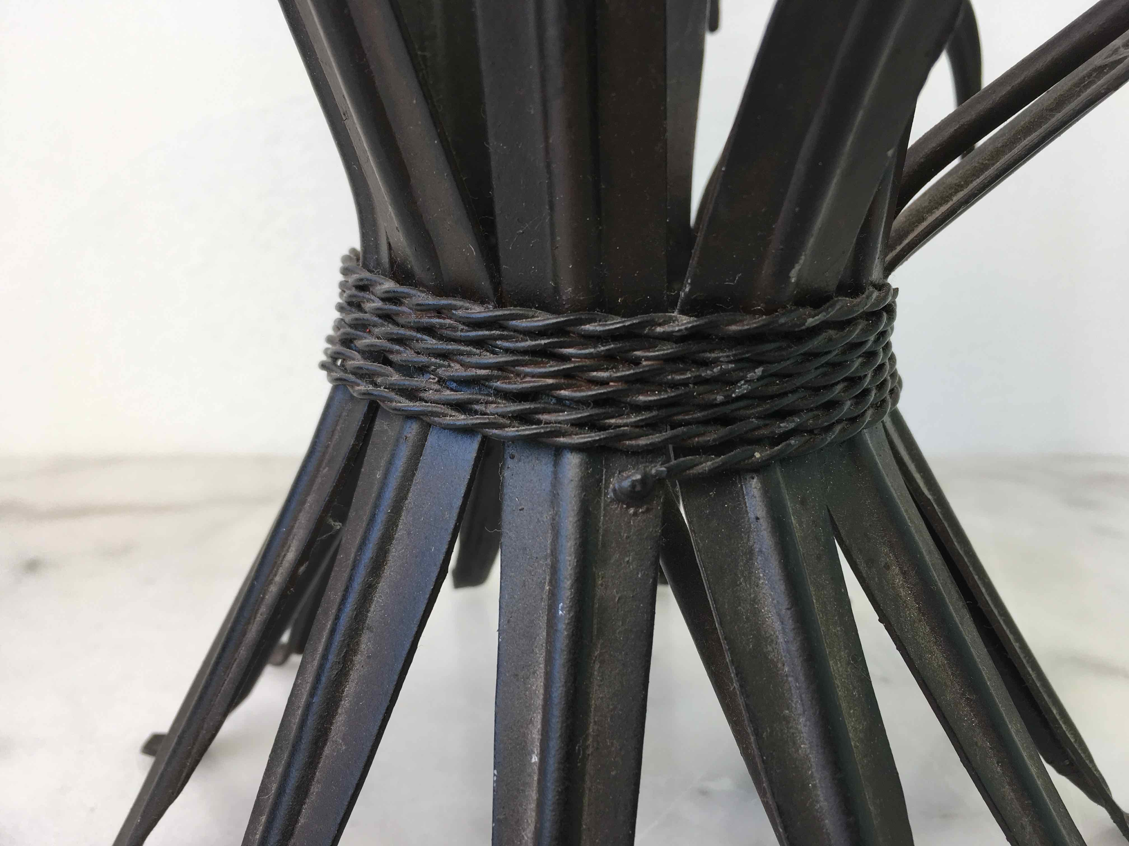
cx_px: 564
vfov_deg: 48.2
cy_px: 423
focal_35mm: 29
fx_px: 946
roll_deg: -0.4
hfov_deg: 61.7
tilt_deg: -17.2
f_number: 2.2
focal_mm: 4.15
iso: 25
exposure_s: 1/100
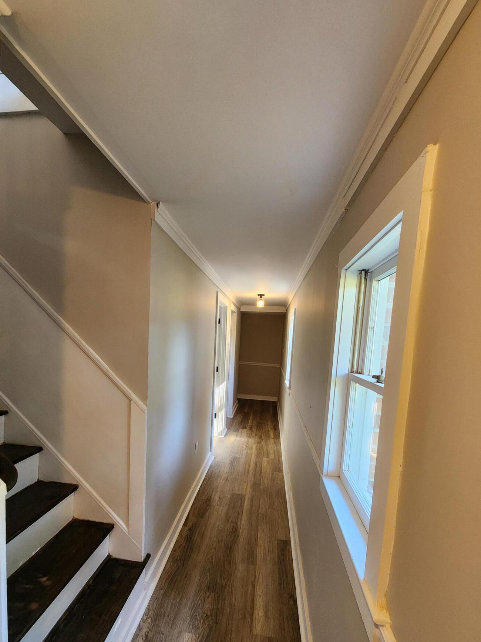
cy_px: 366
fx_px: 278
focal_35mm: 15
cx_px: 223
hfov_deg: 81.6
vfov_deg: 97.5
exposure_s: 1/60
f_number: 2.2
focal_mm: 2.2
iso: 320
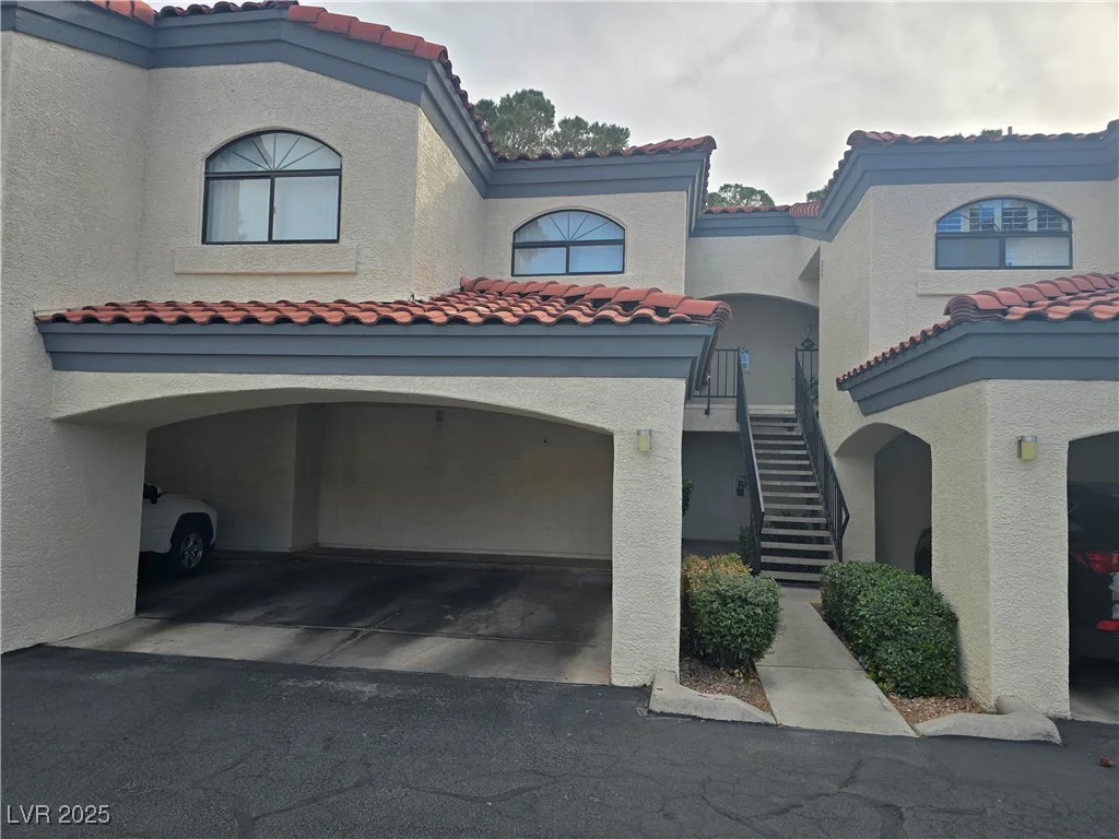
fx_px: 744
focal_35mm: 23
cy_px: 420
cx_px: 560
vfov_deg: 58.9
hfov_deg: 73.9
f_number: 1.7
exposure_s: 1/887
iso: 12
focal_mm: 6.3
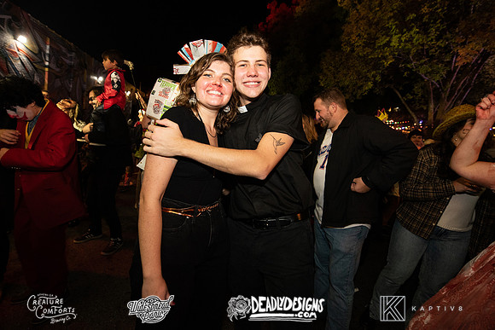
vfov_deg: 73.9
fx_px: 219
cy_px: 154
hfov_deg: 96.9
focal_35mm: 16
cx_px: 236
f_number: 3.5
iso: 2000
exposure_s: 1/60
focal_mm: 14
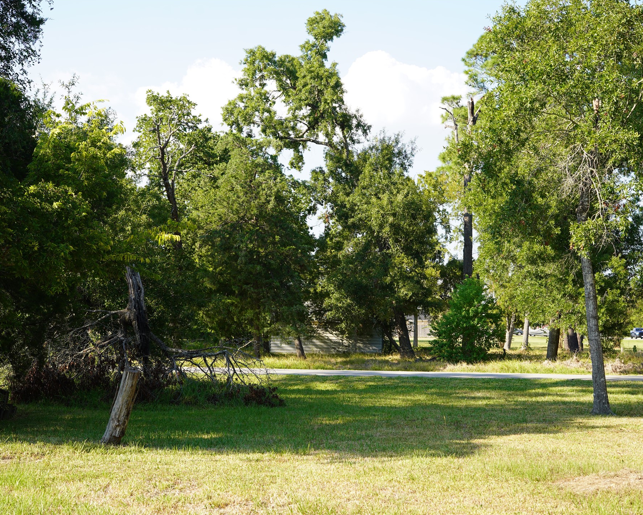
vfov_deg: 26.7
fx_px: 1085
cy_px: 257
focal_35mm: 57
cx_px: 329
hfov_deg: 33.0
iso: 100
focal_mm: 50
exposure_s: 1/100
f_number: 6.3
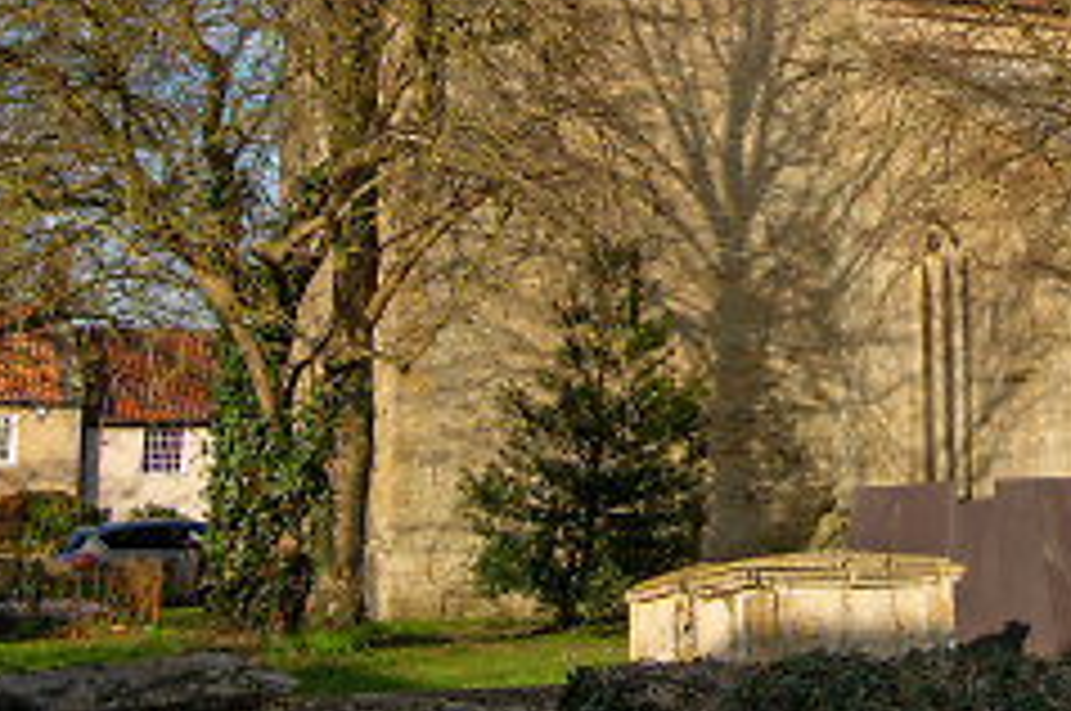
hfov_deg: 24.3
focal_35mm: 78
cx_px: 1170
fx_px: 2317
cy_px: -43
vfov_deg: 17.0
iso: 100
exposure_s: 1/160
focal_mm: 21
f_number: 8
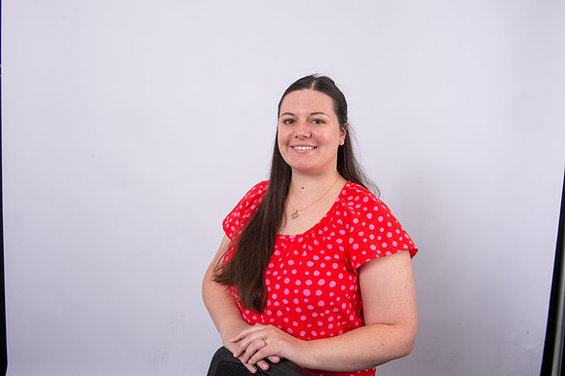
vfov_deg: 44.9
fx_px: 455
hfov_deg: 63.7
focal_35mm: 29
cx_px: 282
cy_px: 188
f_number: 9
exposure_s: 1/250
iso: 100
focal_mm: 29
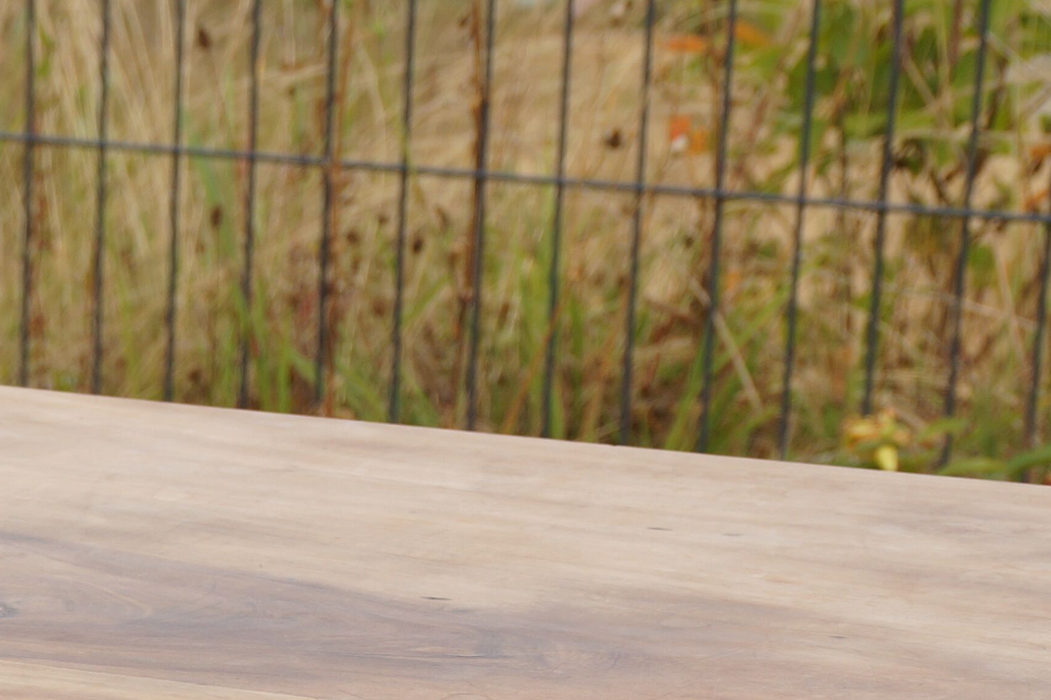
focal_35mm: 165
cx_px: 167
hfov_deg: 12.4
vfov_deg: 8.1
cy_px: 1089
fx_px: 4802
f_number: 6.3
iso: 100
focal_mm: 35
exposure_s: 1/160
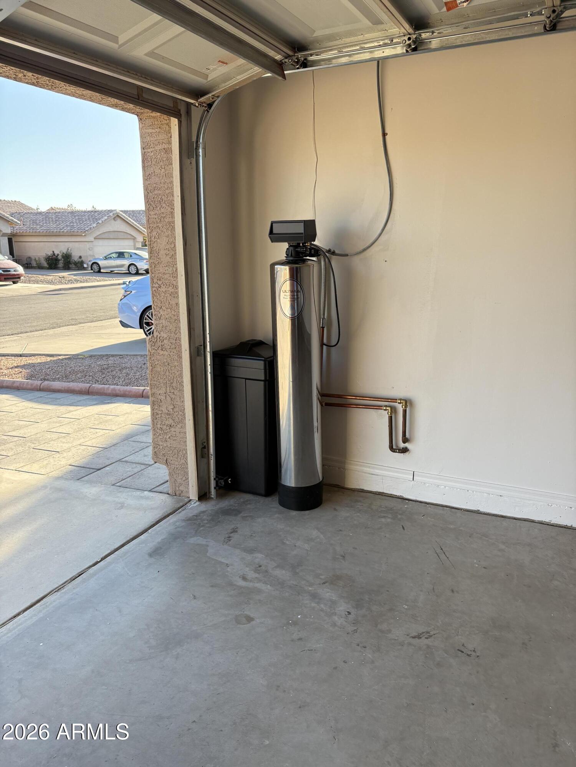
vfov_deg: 67.3
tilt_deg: -13.3
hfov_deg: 53.1
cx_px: 288
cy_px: 384
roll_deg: -0.4
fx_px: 577
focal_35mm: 26
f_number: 1.6
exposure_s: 1/422
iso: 64
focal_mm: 5.96
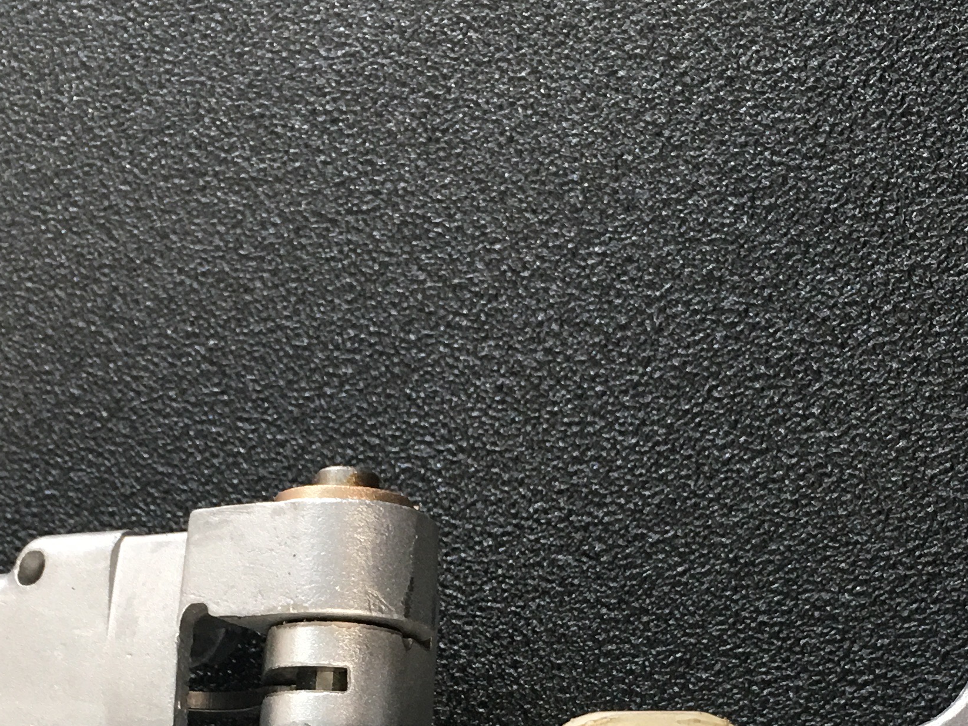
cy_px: 775
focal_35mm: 71
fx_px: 1985
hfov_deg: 27.4
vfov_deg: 19.9
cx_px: 466
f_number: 2.2
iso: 64
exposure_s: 1/33
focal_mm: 4.15
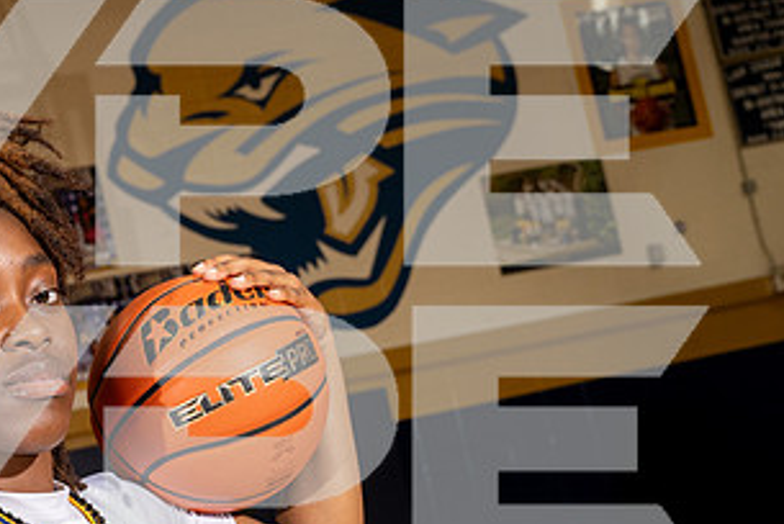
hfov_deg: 32.9
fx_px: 1242
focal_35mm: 57
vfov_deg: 23.4
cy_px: 443
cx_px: 54
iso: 800
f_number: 5.6
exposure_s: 1/250
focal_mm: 30
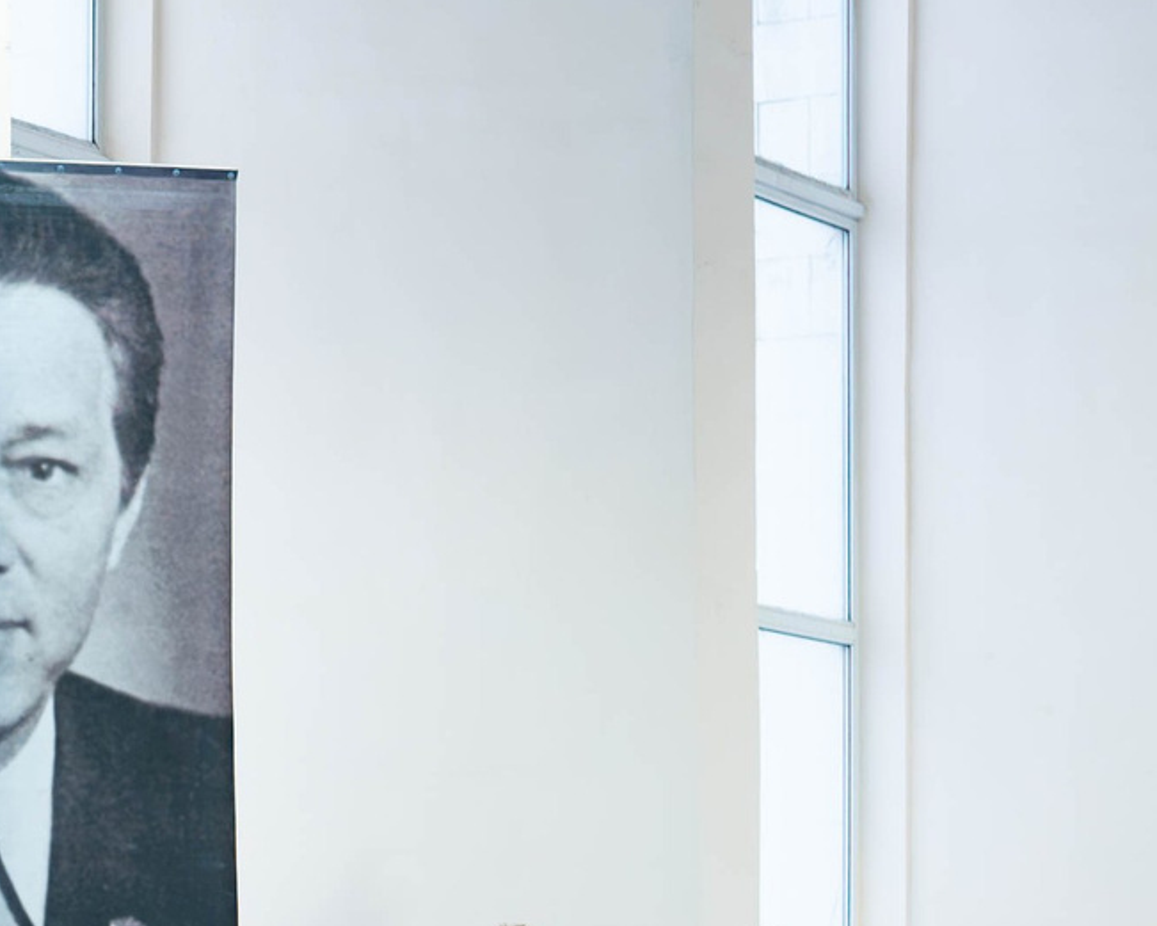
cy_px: 1075
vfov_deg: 10.2
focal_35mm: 150
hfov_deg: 12.3
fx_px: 5137
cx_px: -506
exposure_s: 1/800
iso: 1250
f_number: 2.5
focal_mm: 35
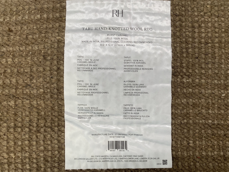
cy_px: 86
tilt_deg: -87.4
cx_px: 114
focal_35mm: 26
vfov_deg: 53.1
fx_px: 172
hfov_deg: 67.3
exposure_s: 1/120
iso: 80
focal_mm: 4.25
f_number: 1.8
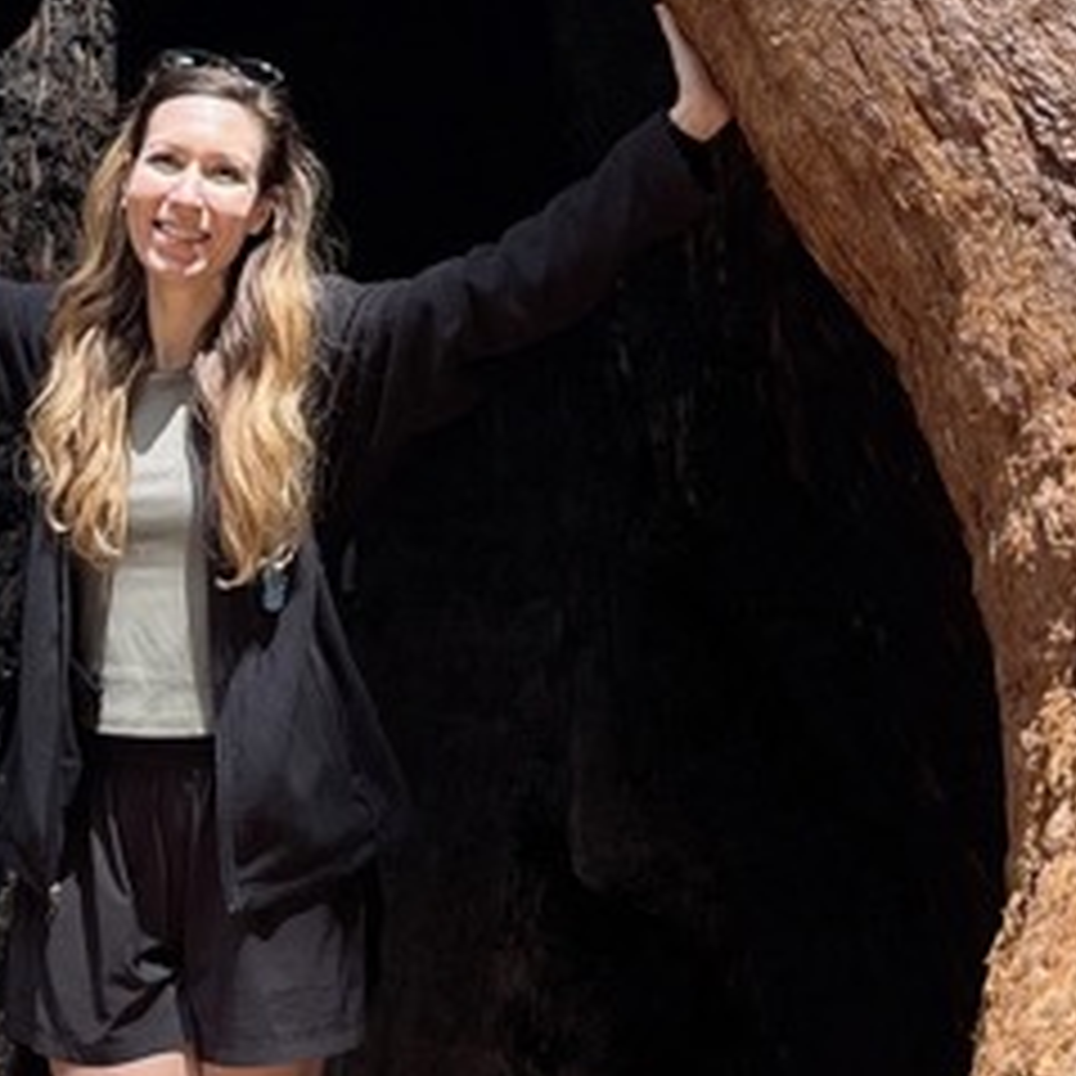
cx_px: 581
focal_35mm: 123
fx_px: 4326
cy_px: -383
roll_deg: -0.7
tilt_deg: +11.5
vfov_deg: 13.6
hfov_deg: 14.2
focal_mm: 5.1
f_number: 1.6
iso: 50
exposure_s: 1/513
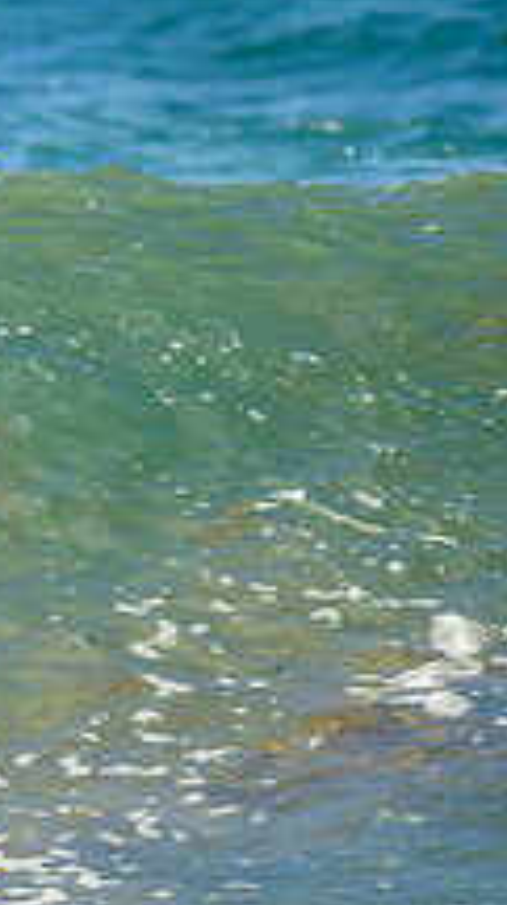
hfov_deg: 0.5
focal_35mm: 2608
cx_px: -503
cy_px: 515
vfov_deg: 0.8
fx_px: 62526
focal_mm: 800
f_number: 6.3
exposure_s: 1/2000
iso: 640
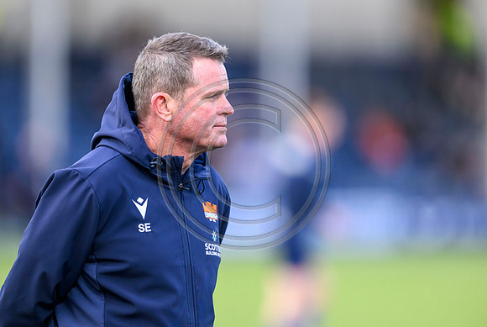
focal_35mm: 442
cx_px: 217
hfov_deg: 4.7
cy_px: 147
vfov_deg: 3.1
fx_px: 5990
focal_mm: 400
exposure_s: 1/1250
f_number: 3.2
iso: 2500
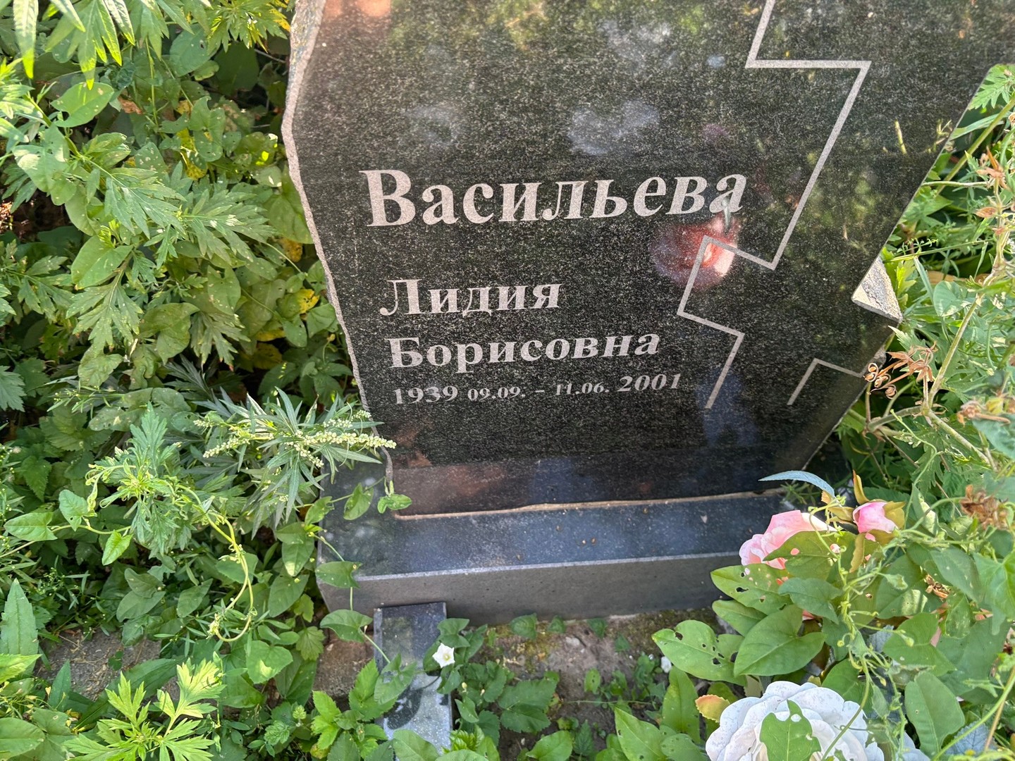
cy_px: 380
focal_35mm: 26
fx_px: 762
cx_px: 508
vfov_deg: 53.1
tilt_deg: -56.3
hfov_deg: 67.3
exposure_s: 1/121
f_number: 1.6
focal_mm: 5.96
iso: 64
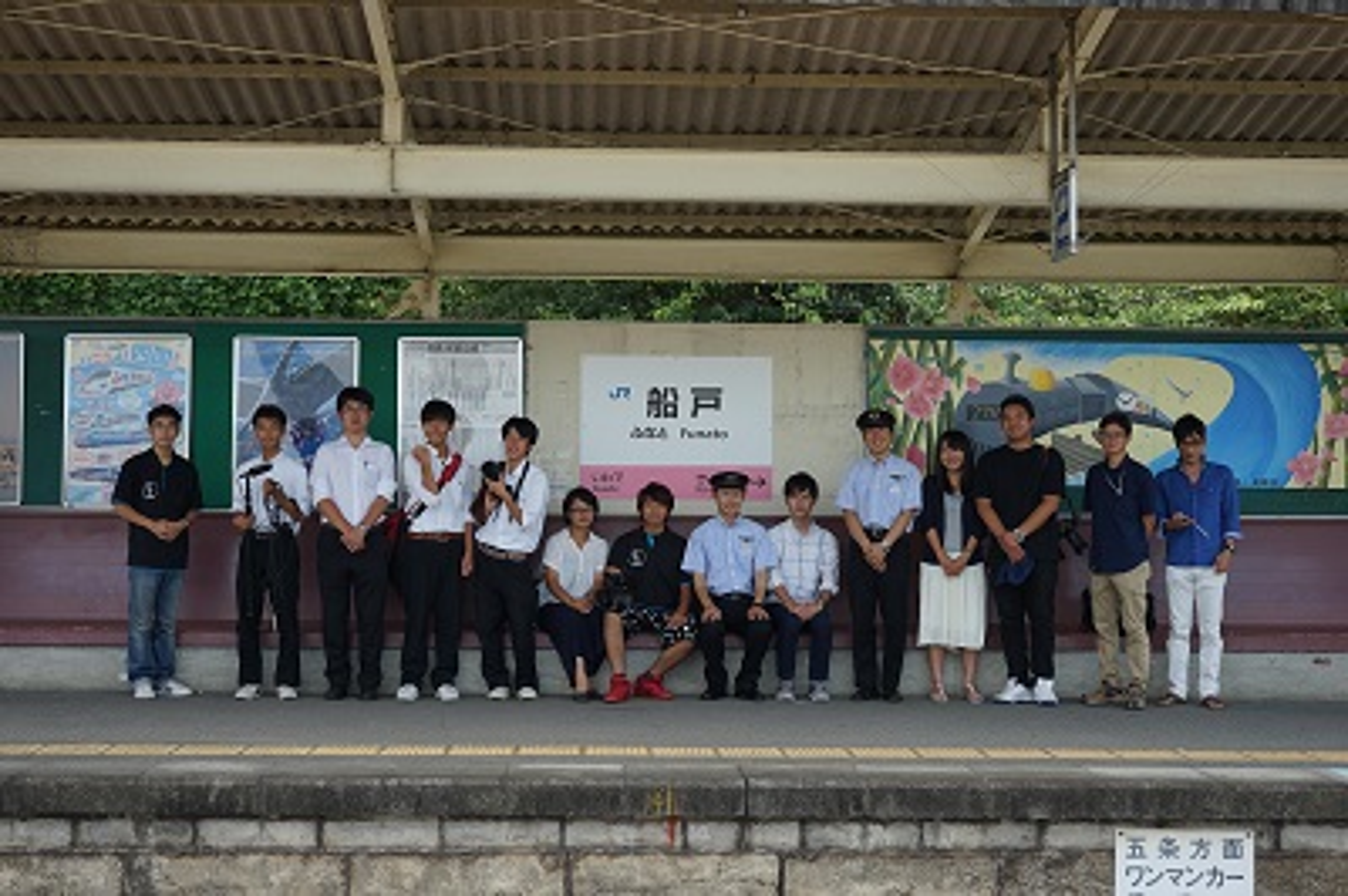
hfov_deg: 40.4
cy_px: 448
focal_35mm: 49
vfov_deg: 27.5
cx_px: 674
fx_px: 1833
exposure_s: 1/200
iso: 100
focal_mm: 49
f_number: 5.6
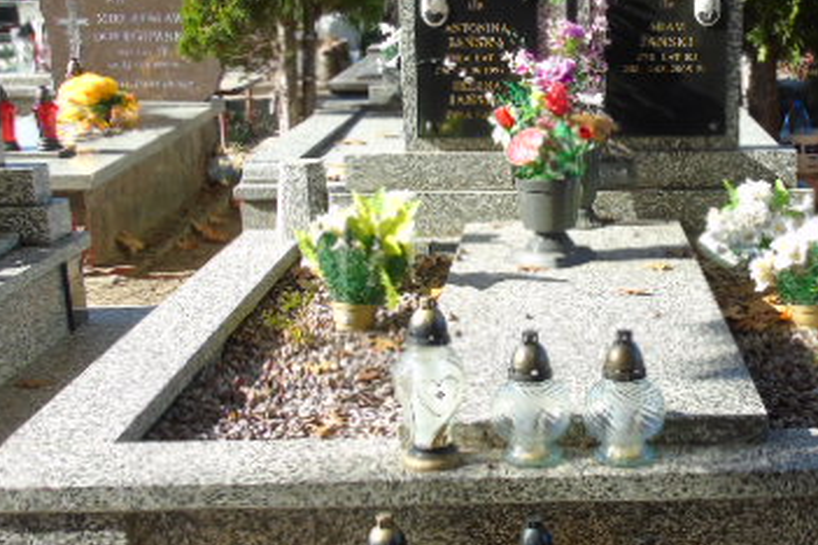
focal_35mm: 55
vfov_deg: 24.6
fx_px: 1250
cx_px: 590
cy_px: 286
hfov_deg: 35.6
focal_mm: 5.2
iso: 80
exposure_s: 1/200
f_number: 3.6
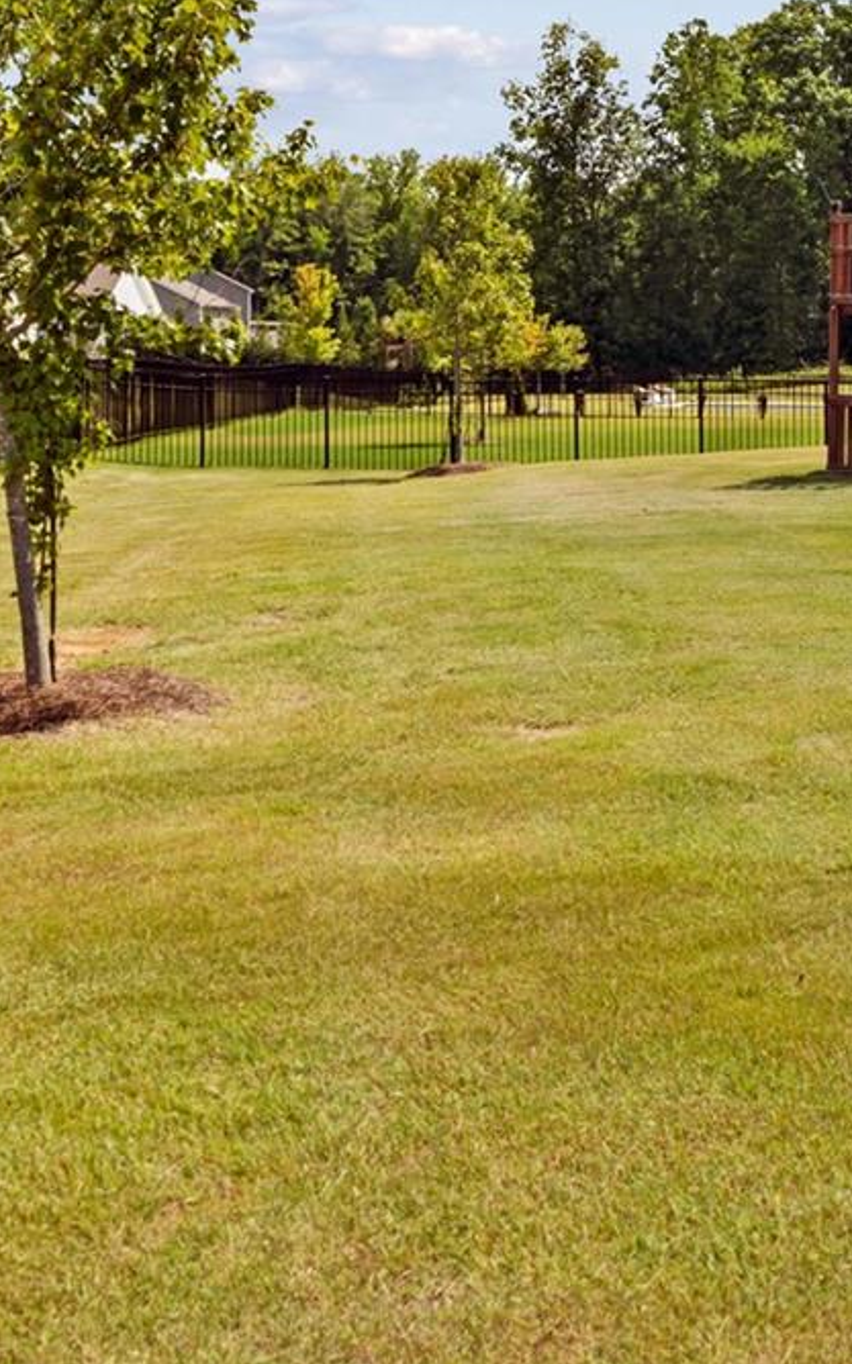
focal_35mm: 50
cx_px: 699
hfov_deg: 25.3
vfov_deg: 38.7
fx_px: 1859
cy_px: 262
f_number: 8
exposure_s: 1/160
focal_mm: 16
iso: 100
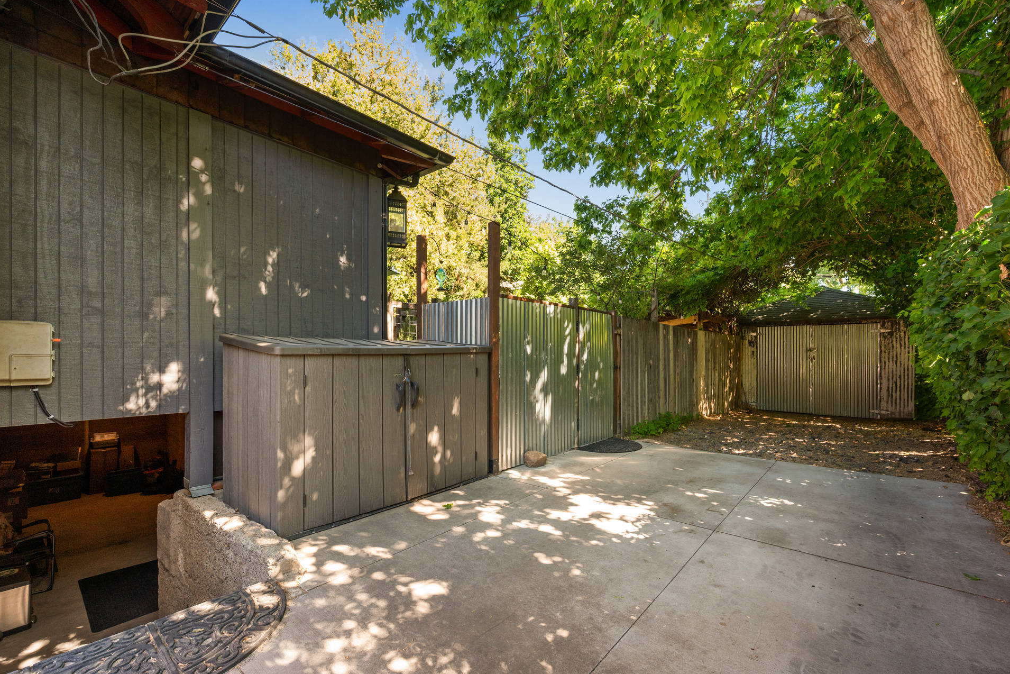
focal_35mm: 15
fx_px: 421
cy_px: 340
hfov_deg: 100.4
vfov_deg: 77.3
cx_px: 521
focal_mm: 14
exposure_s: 1/60
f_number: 7.1
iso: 400
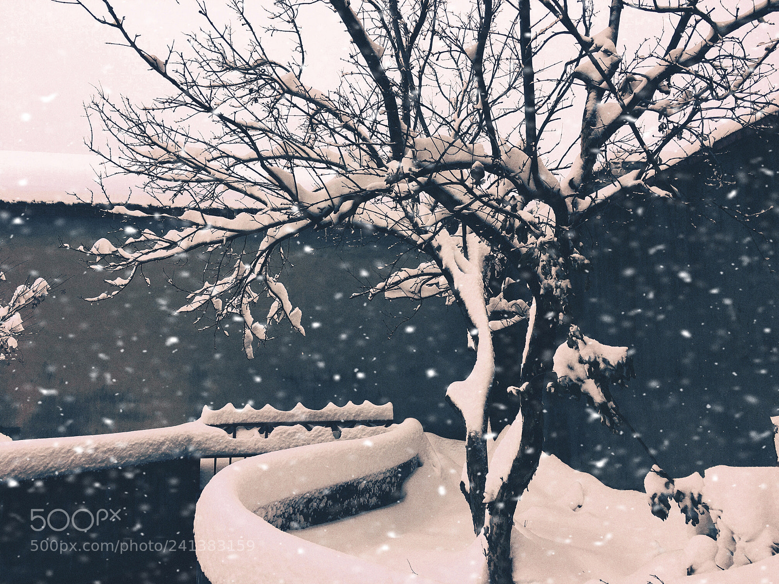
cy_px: 292
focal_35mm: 29
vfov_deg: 48.2
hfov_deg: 61.7
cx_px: 390
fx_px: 653
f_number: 2.2
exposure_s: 1/1876
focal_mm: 4.15
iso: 25
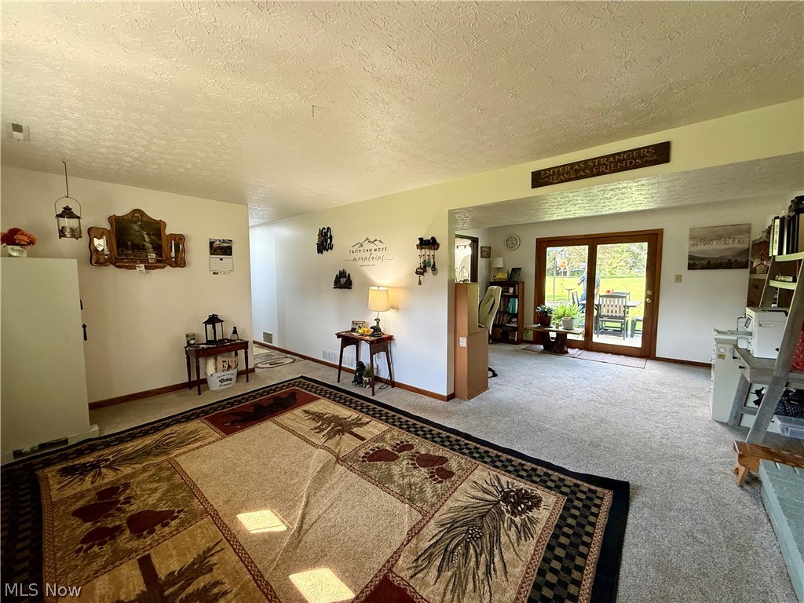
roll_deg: +0.2
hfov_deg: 102.1
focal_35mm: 14
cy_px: 302
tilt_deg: -3.7
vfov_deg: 85.7
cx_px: 402
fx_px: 325
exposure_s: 1/120
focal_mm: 2.22
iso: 200
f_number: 2.2
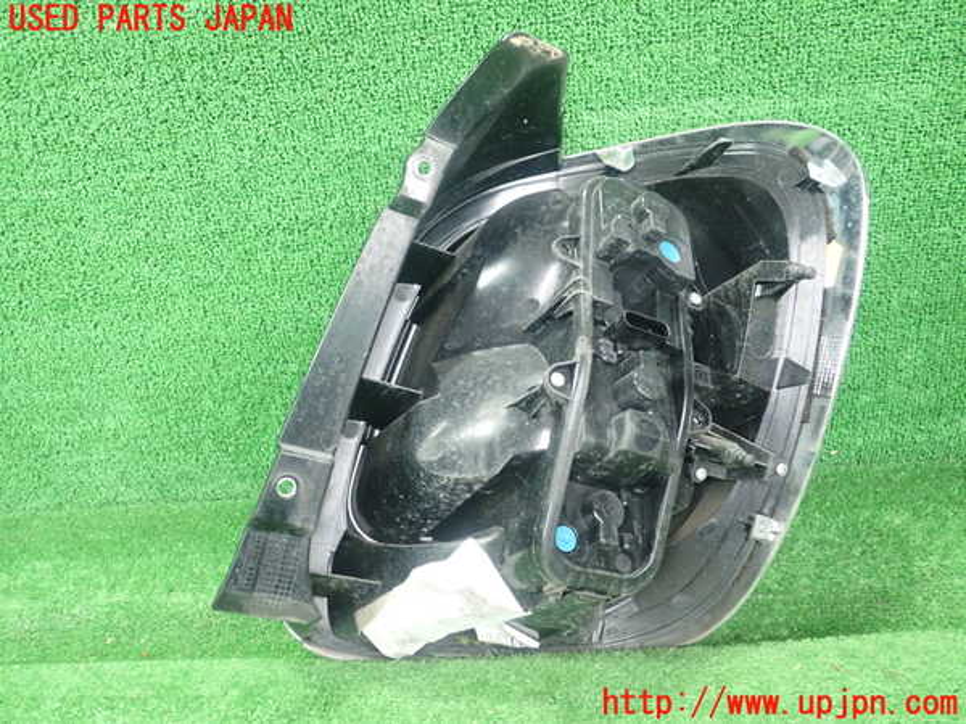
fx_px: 837
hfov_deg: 60.0
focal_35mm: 30
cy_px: 362
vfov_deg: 46.8
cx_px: 483
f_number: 2.3
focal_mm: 5.5
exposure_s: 1/125
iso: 800
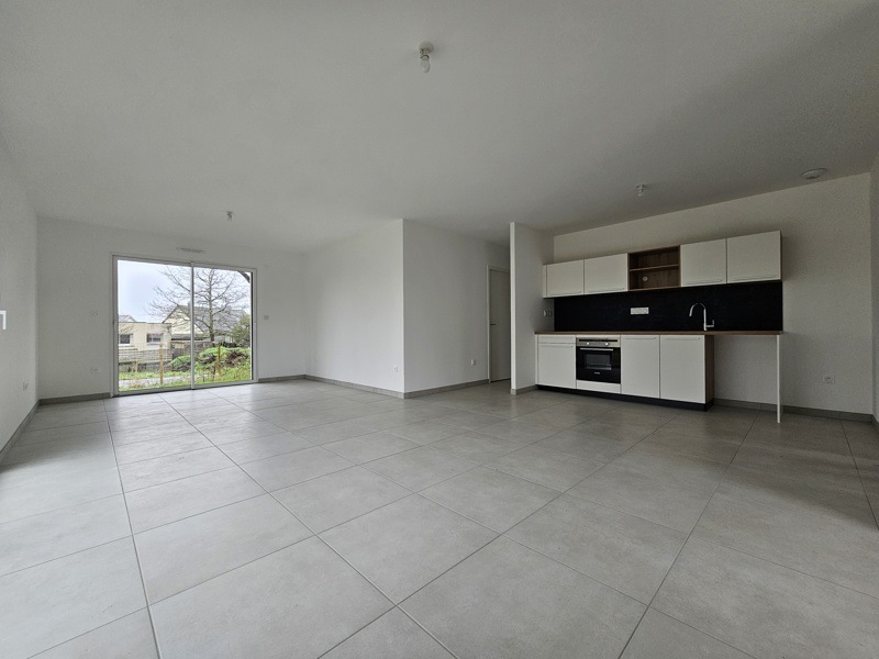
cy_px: 330
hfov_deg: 106.2
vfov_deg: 89.9
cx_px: 440
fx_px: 330
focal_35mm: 13
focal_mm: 2.2
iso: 64
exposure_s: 1/100
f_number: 2.2
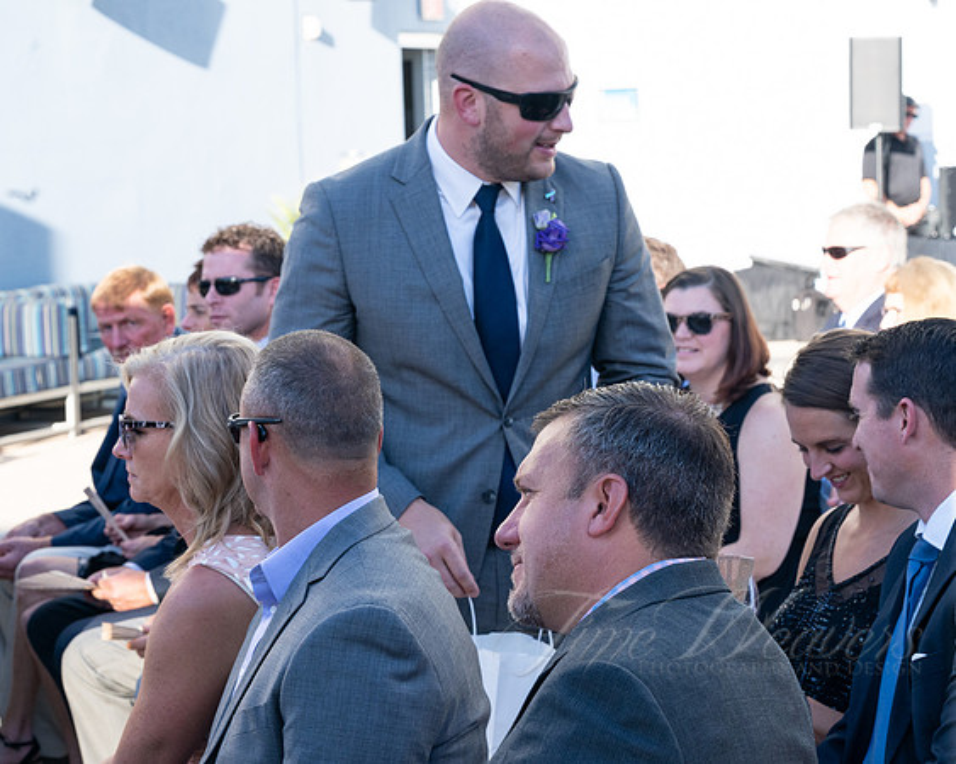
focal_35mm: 114
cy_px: 428
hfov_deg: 16.9
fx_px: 3210
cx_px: 314
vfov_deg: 13.6
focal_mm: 90
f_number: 10
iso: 800
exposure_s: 1/250
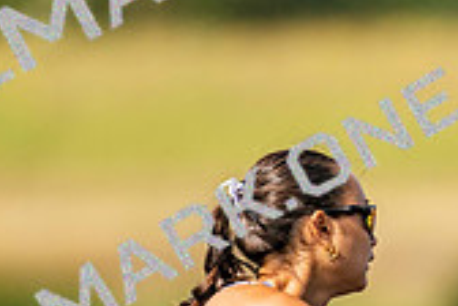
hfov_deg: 1.0
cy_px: 433
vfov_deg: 0.7
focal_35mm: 2068
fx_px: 26307
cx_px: 752
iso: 180
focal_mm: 600
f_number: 4
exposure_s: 1/2500
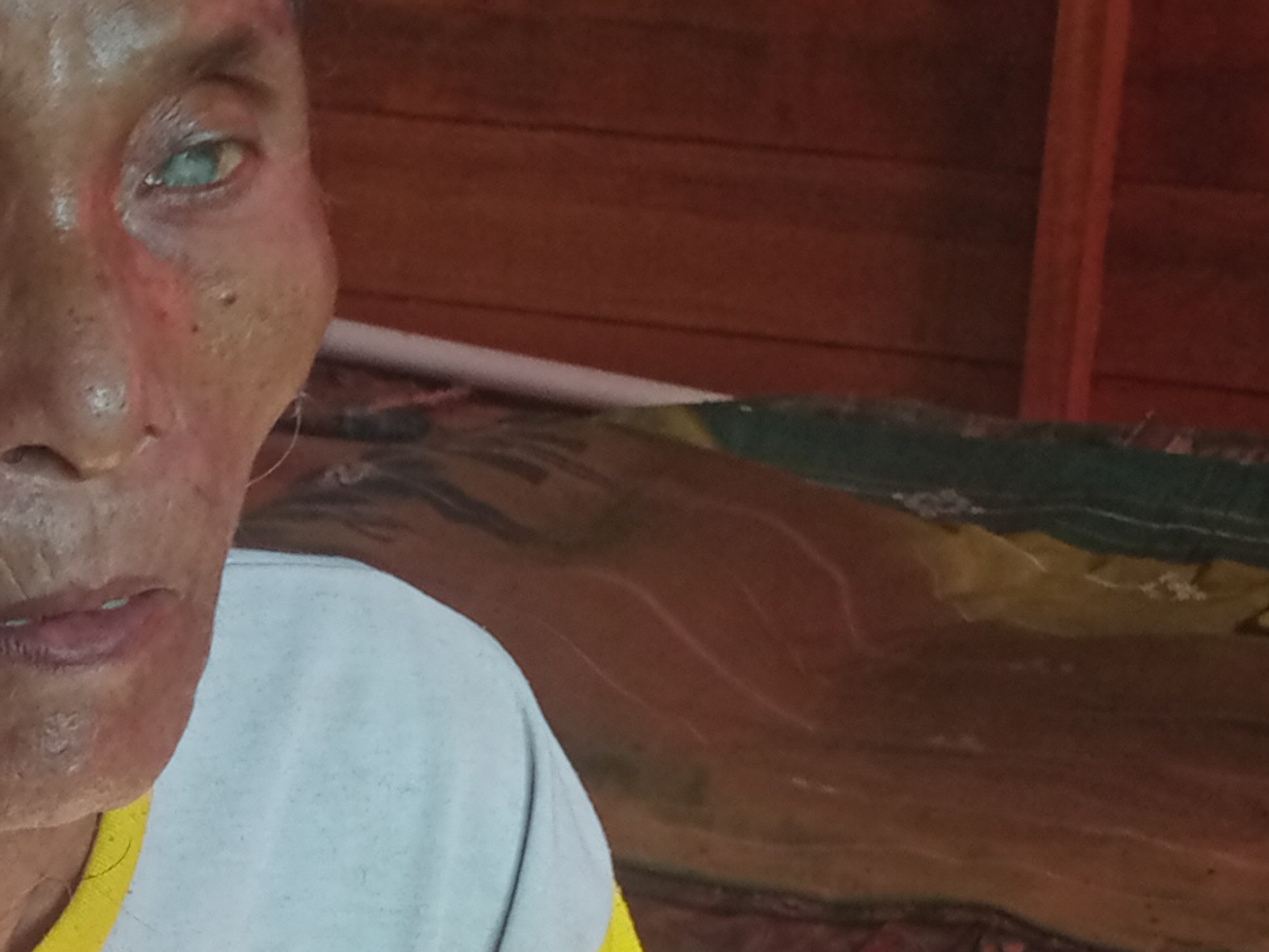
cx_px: -117
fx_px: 4362
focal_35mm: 119
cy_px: 1277
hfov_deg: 16.1
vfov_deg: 12.1
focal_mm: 4.05
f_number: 1.8
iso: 164
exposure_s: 1/100
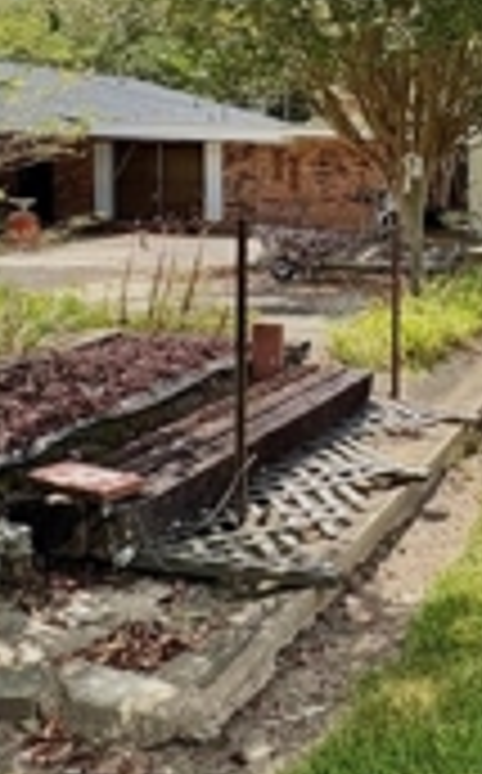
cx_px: 493
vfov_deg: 42.4
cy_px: 212
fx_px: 970
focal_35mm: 46
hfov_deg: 26.3
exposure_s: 1/1143
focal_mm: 2.22
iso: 64
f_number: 2.2
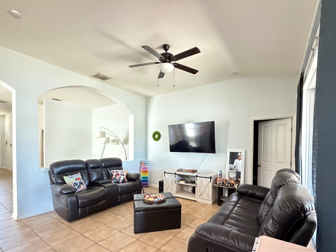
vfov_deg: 74.0
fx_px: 165
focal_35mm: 17
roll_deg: -0.3
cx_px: 171
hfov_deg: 91.0
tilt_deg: -1.6
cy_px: 149
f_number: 2.2
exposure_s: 1/40
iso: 1250
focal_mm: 2.22
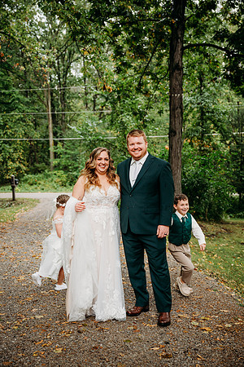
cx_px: 122
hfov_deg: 31.9
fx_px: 427
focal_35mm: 42
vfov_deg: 46.4
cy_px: 184
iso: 200
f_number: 3.2
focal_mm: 42
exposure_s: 1/500
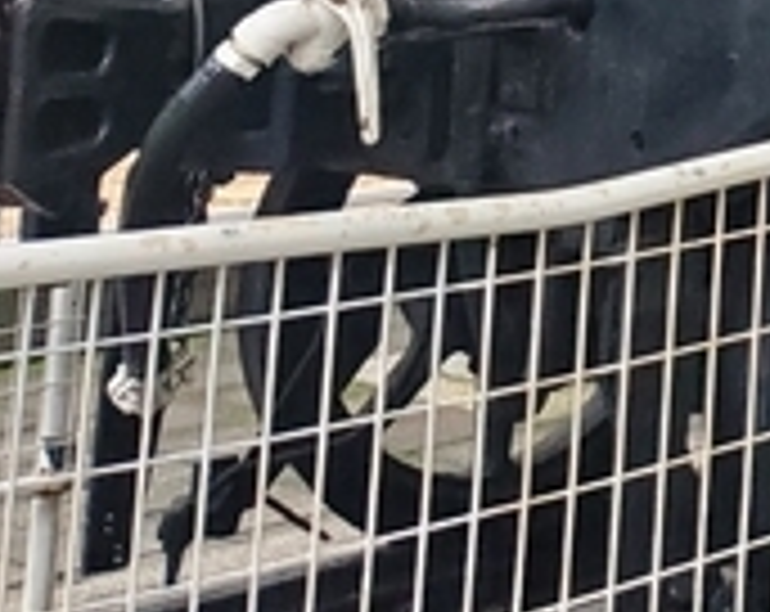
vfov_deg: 11.8
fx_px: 2706
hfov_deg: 13.4
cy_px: -540
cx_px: 1648
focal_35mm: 119
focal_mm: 4.3
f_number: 1.5
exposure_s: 1/50
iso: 500
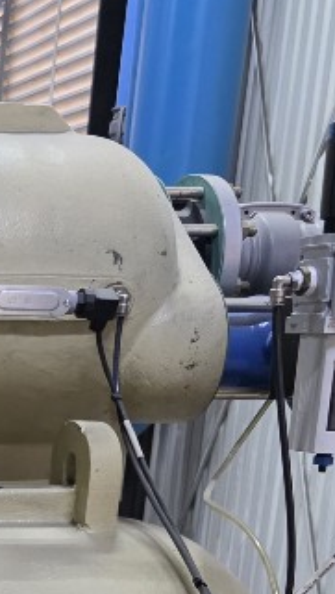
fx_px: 1229
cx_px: -463
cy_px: 563
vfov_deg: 26.1
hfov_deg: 12.4
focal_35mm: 78
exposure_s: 1/120
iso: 800
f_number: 1.7
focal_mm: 6.3
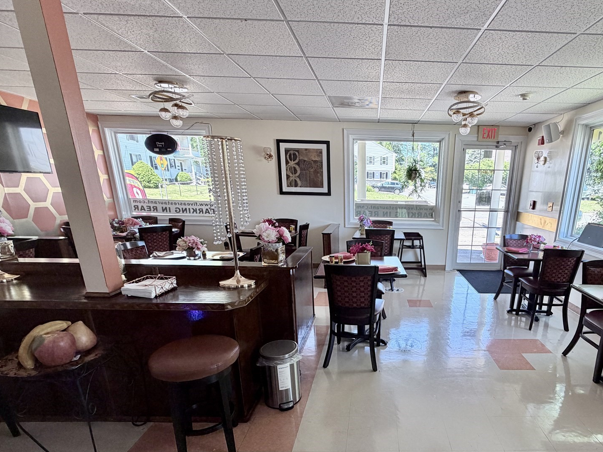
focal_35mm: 20
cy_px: 293
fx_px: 348
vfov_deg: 64.6
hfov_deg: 79.8
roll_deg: -1.3
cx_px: 388
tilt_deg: -17.0
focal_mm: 2.22
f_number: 2.2
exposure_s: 1/121
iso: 125
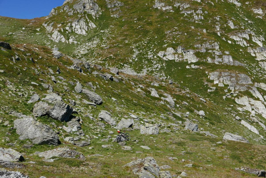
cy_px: 89
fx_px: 370
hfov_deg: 39.6
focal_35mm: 50
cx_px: 133
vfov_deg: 27.0
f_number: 5.6
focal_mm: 22.7
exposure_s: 1/1000
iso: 200
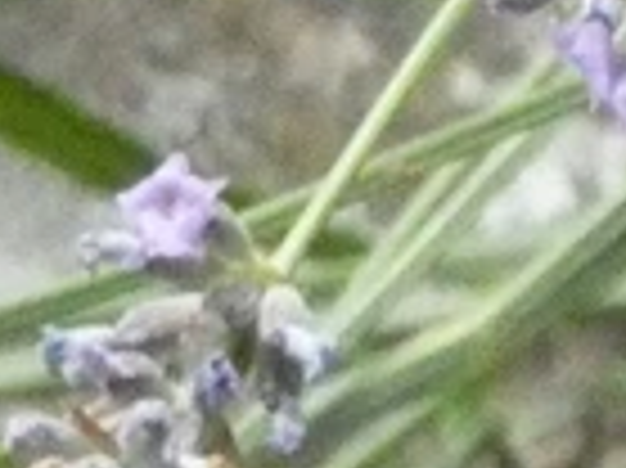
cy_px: -176
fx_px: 9161
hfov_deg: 3.9
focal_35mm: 507
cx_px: 1252
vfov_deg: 2.9
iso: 2000
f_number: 5
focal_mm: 19.7
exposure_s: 1/1000
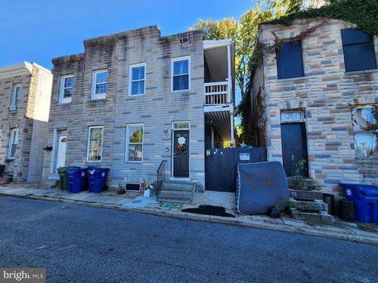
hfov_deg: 106.2
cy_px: 142
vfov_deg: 89.9
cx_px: 189
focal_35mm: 13
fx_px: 142
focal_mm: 2.2
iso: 50
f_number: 2.2
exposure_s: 1/350
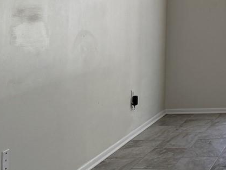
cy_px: -48
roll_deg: -0.3
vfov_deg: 15.3
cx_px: 350
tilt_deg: +3.7
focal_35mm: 92
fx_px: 601
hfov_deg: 18.6
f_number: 1.78
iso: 100
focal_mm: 6.76
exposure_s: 1/433
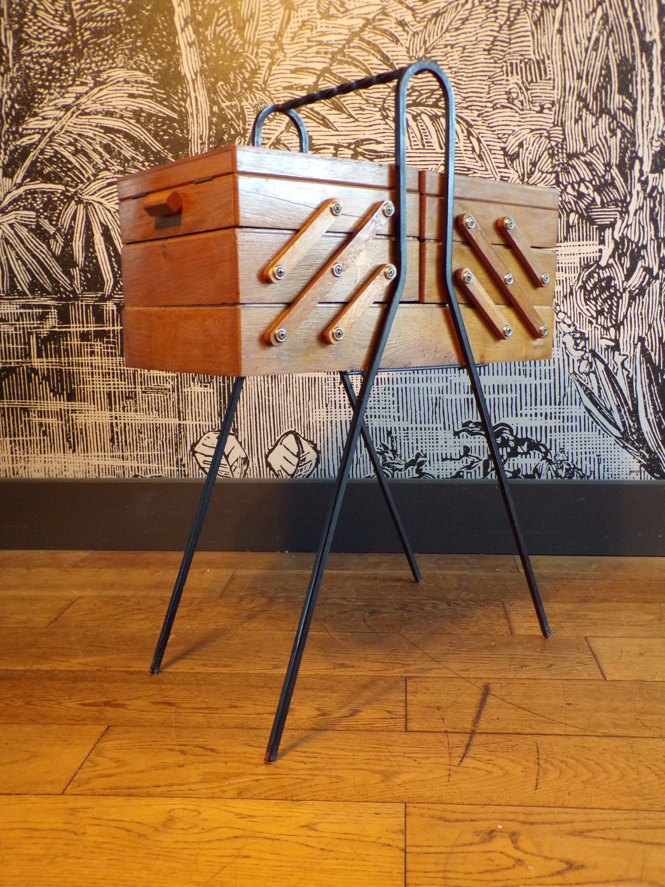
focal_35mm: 32
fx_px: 820
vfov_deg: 56.8
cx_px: 332
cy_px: 444
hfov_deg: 44.2
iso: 367
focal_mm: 5.8
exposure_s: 1/17
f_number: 3.2
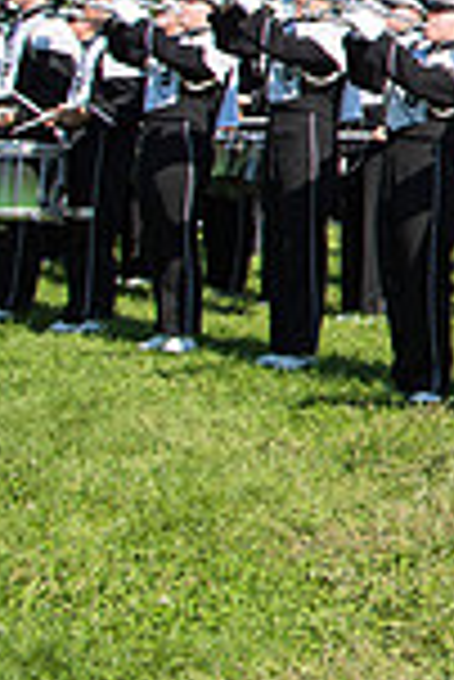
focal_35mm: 92
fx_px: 1736
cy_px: -25
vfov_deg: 21.2
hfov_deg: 11.6
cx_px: 1155
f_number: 5.6
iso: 200
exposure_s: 1/1250
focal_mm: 24
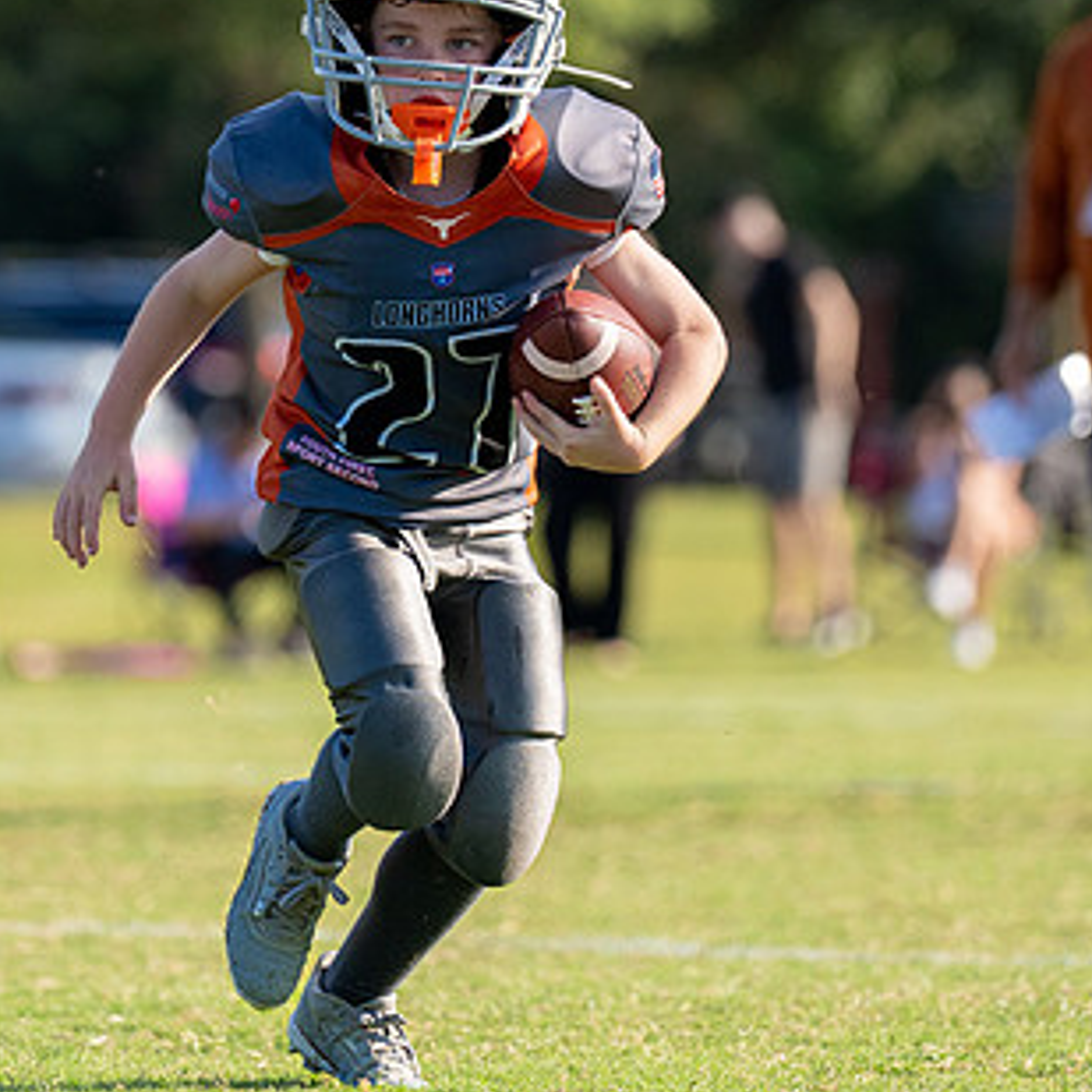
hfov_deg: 4.7
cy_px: 261
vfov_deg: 4.7
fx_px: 13241
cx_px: 427
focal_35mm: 371
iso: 320
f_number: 2.8
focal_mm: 163
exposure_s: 1/4000
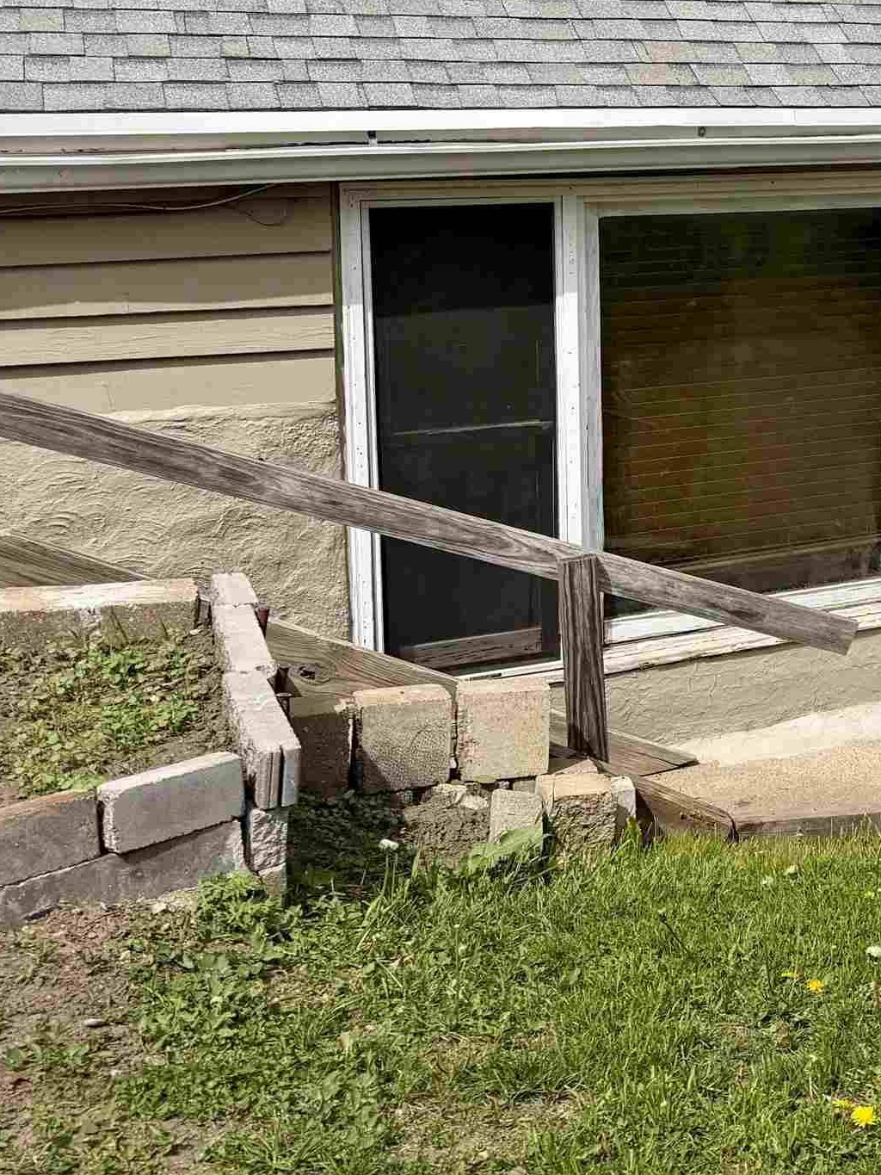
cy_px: 237
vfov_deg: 34.5
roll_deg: -2.1
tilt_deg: -8.4
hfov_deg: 22.6
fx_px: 1832
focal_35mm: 54
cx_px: 1285
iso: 80
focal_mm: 6.76
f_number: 1.78
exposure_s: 1/6173
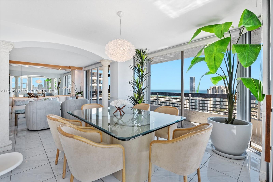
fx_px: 121
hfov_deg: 96.7
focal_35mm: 16
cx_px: 136
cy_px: 91
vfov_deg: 73.8
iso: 200
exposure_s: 1/40
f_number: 8
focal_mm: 16
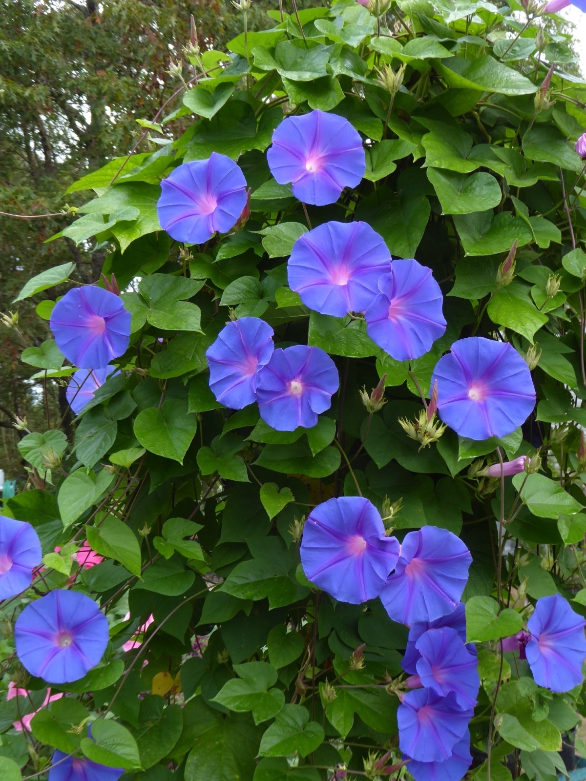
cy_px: 390
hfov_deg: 30.9
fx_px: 1061
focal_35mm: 47
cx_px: 293
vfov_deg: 40.4
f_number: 4
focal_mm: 8.4
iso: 125
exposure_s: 1/60
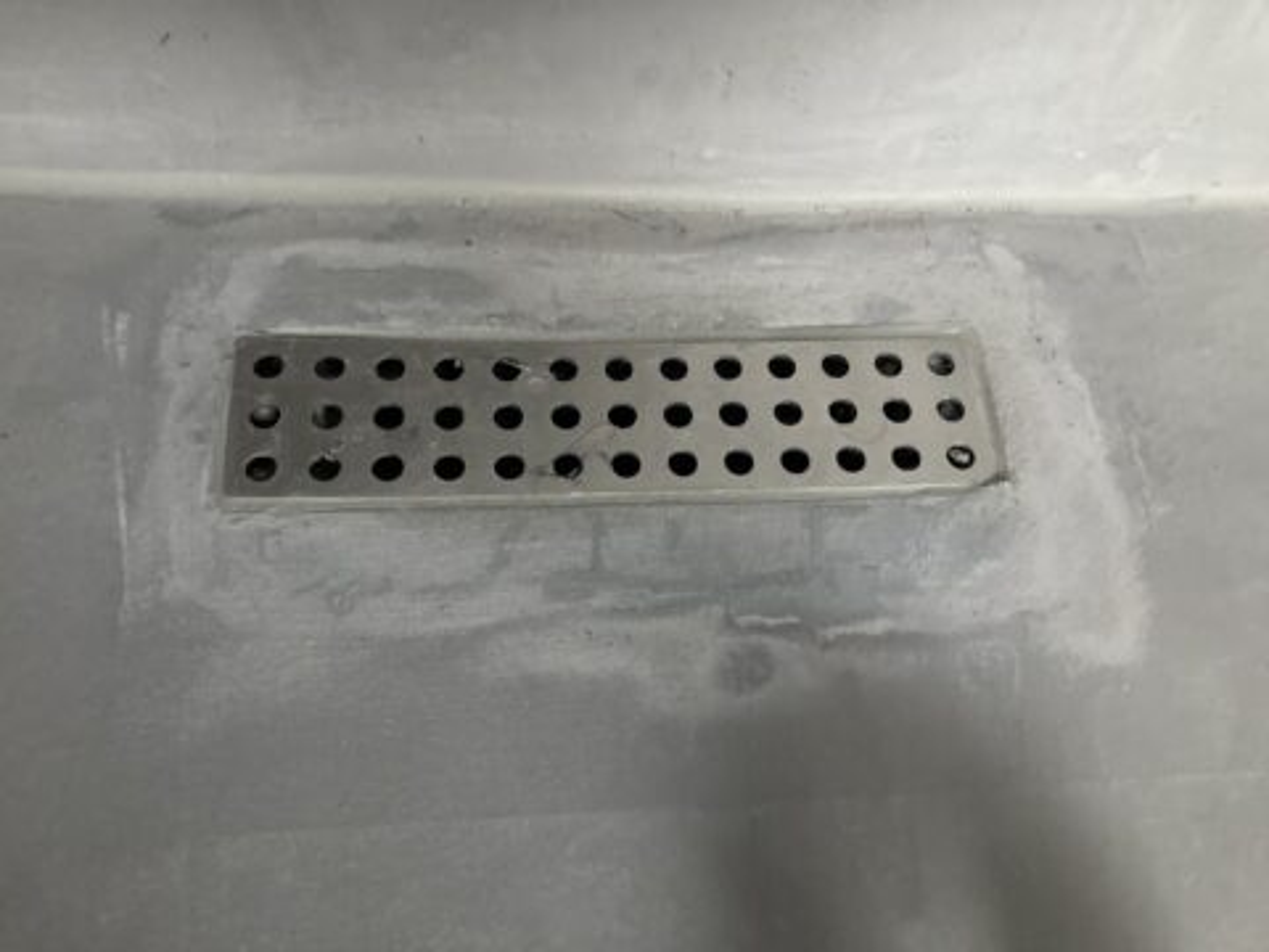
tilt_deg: -64.9
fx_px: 1026
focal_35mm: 28
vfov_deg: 49.7
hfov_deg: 63.4
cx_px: 634
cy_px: 476
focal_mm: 3.99
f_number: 1.8
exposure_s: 1/30
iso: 640
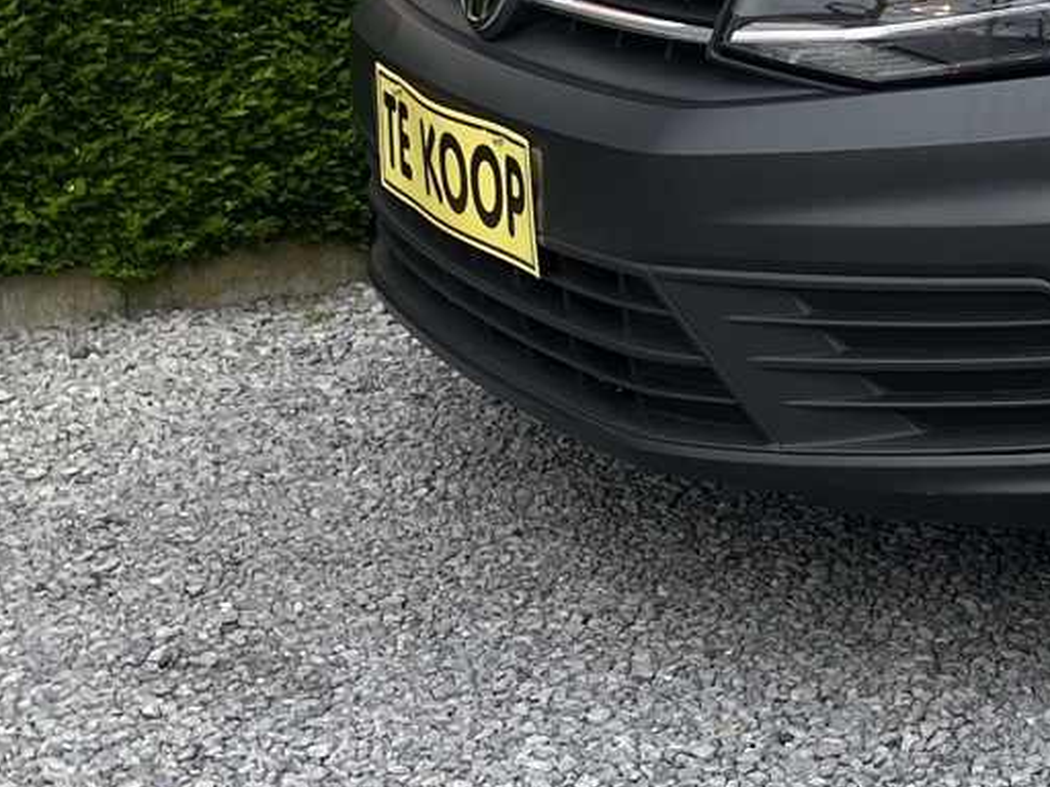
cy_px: -117
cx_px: 1436
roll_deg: +1.0
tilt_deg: -6.2
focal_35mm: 105
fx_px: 3185
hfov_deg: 17.4
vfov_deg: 13.8
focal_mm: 3.99
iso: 32
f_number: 1.8
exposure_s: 1/631
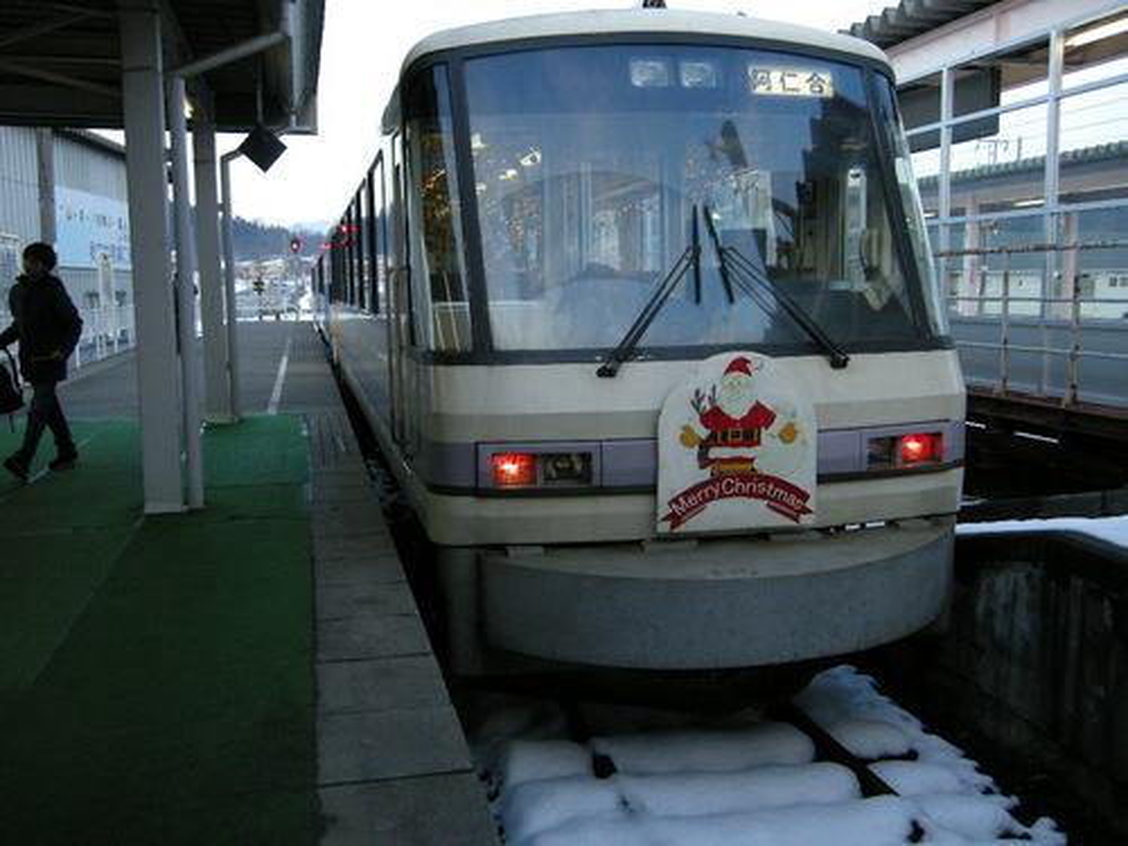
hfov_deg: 52.6
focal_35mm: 35
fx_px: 1141
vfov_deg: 40.7
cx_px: 564
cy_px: 423
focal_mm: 7.5
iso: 197
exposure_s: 1/81.3
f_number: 2.7
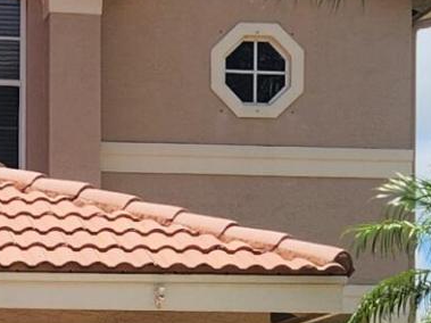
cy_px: 471
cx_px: -10
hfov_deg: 11.2
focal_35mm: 175
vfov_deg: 8.3
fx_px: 2178
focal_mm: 5.4
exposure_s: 1/2283
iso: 20
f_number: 1.8
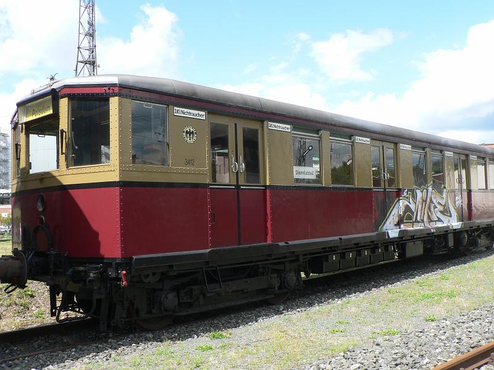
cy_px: 185
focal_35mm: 36
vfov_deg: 39.7
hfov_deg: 51.4
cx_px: 247
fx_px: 514
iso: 80
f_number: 4
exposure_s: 1/400
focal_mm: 6
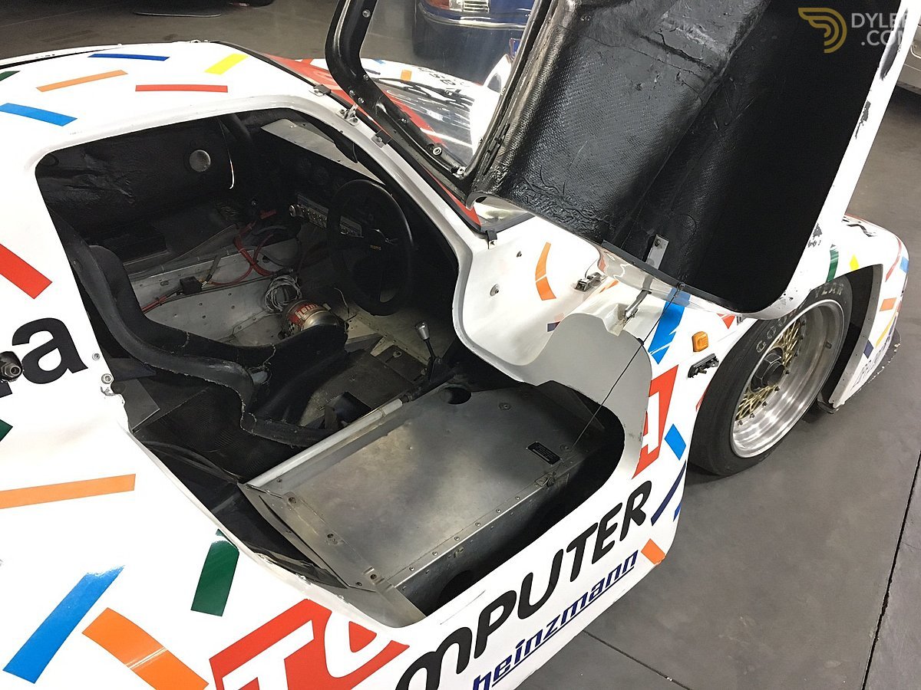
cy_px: 345
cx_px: 460
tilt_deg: -34.7
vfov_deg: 48.2
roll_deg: -3.8
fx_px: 772
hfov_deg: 61.7
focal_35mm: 29
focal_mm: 4.15
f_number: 2.2
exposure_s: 1/33
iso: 200
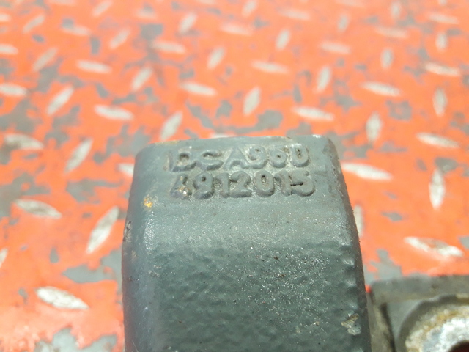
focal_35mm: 28
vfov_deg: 49.7
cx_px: 234
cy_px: 176
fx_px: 379
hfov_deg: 63.4
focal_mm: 3.7
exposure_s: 1/25
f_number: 1.9
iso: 200
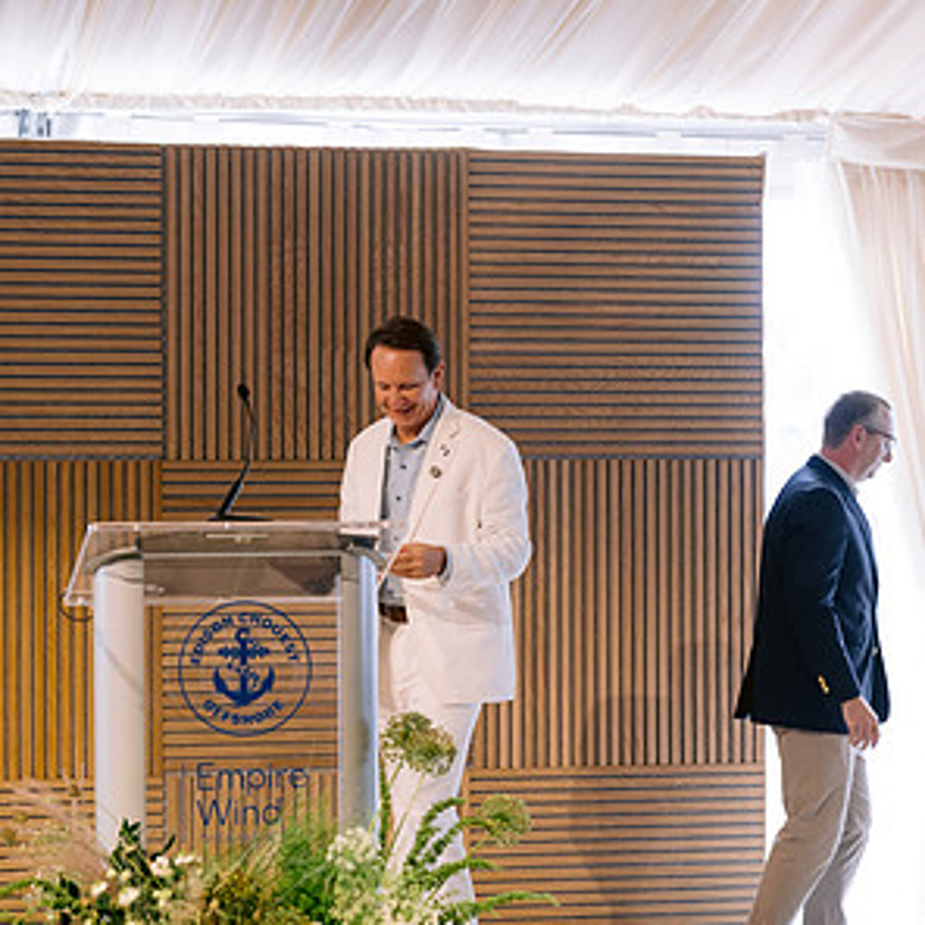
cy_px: 491
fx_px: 3326
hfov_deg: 15.8
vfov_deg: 15.8
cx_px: 462
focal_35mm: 110
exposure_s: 1/160
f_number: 2.8
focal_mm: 85
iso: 800
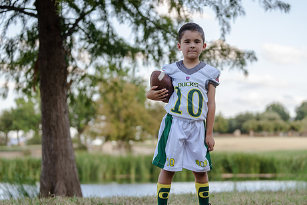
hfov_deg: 23.1
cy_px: 111
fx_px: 751
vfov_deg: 15.6
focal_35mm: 88
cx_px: 190
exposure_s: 1/320
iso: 160
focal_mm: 70
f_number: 2.8
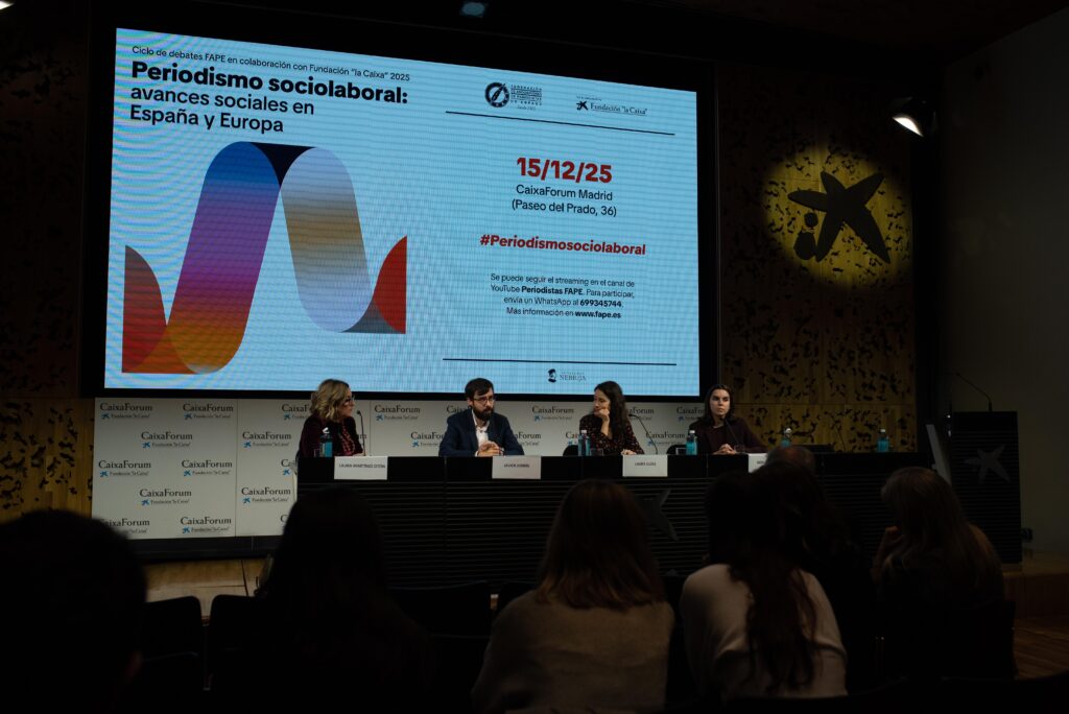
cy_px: 357
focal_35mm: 35
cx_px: 534
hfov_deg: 54.4
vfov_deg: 37.9
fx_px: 1040
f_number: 4
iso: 1000
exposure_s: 1/400
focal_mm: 35
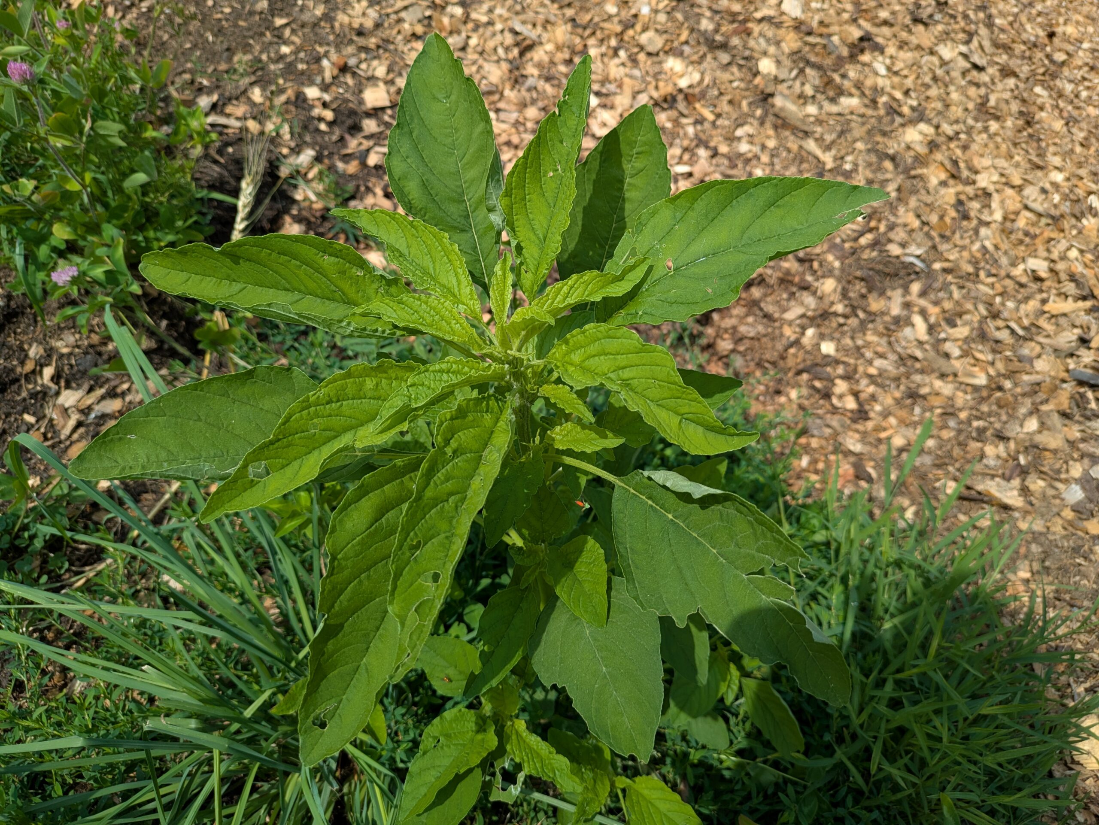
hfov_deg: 69.4
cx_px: 550
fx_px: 794
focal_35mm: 25
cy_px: 412
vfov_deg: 54.9
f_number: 1.89
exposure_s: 1/1481
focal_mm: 5.43
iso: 38
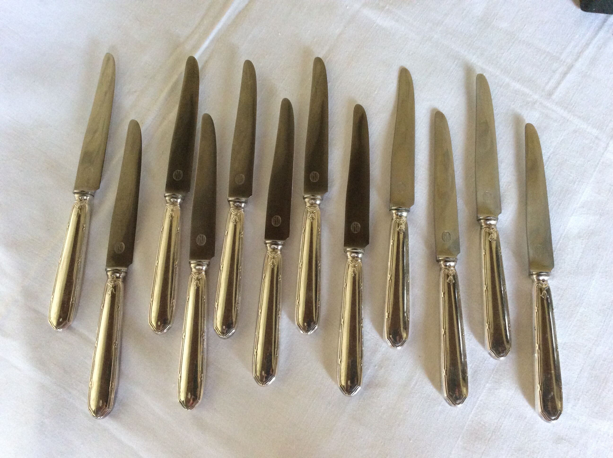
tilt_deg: -76.1
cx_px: 306
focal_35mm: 32
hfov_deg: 56.9
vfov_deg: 44.1
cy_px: 229
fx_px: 566
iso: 200
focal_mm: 3.3
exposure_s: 1/25
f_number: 2.4
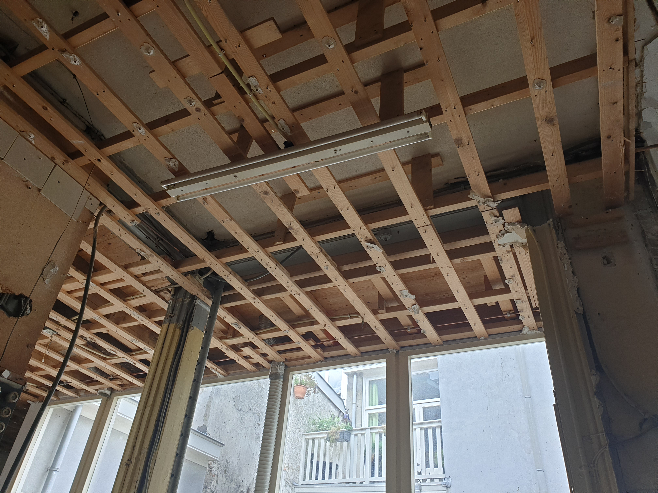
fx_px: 494
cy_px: 246
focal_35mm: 26
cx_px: 329
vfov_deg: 53.1
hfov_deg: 67.3
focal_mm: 4.3
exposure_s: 1/103
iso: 50
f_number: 2.4
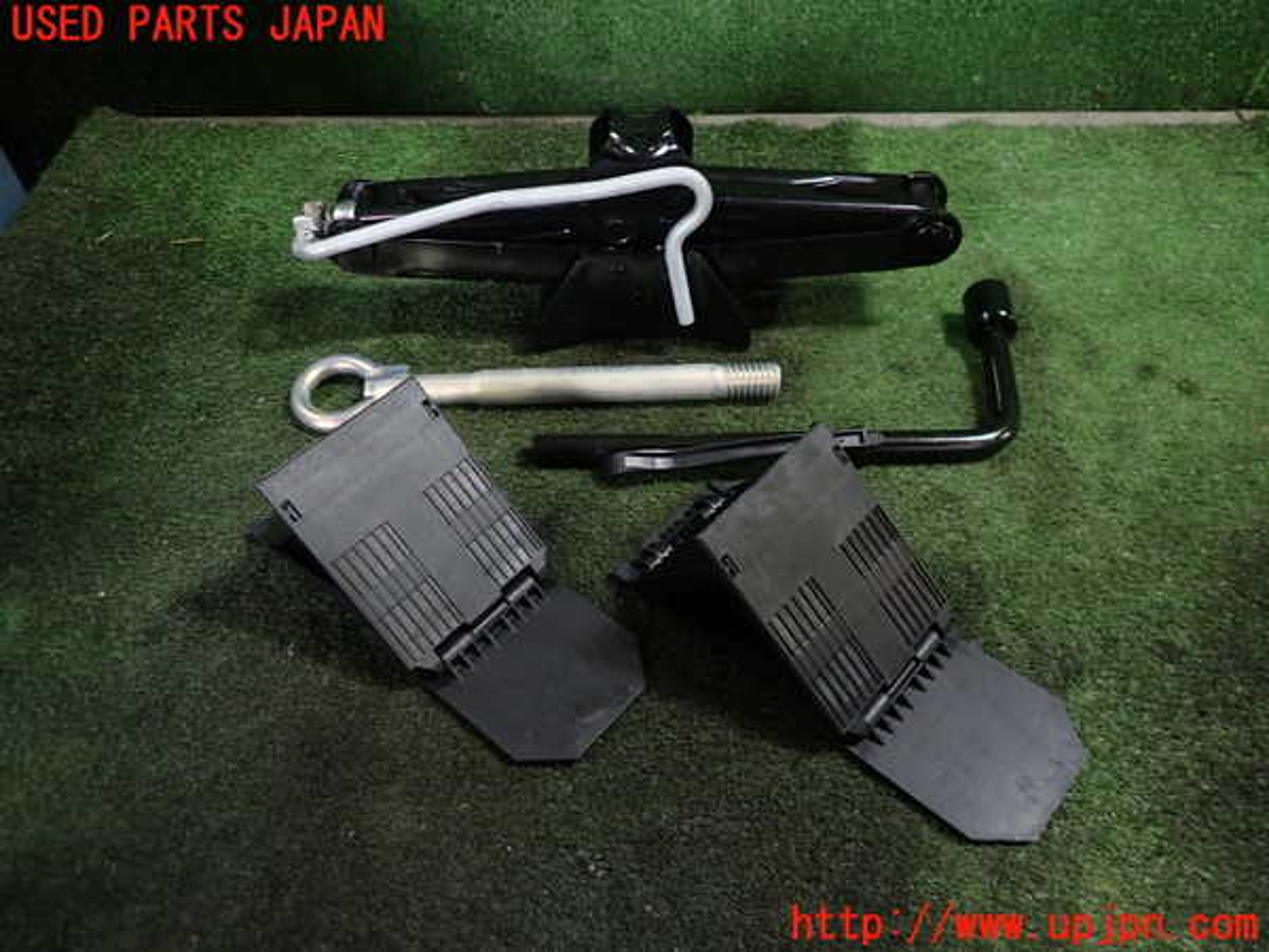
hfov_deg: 69.4
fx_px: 916
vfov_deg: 54.9
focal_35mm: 25
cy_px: 476
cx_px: 634
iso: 200
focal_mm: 4.5
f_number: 2
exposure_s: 1/40
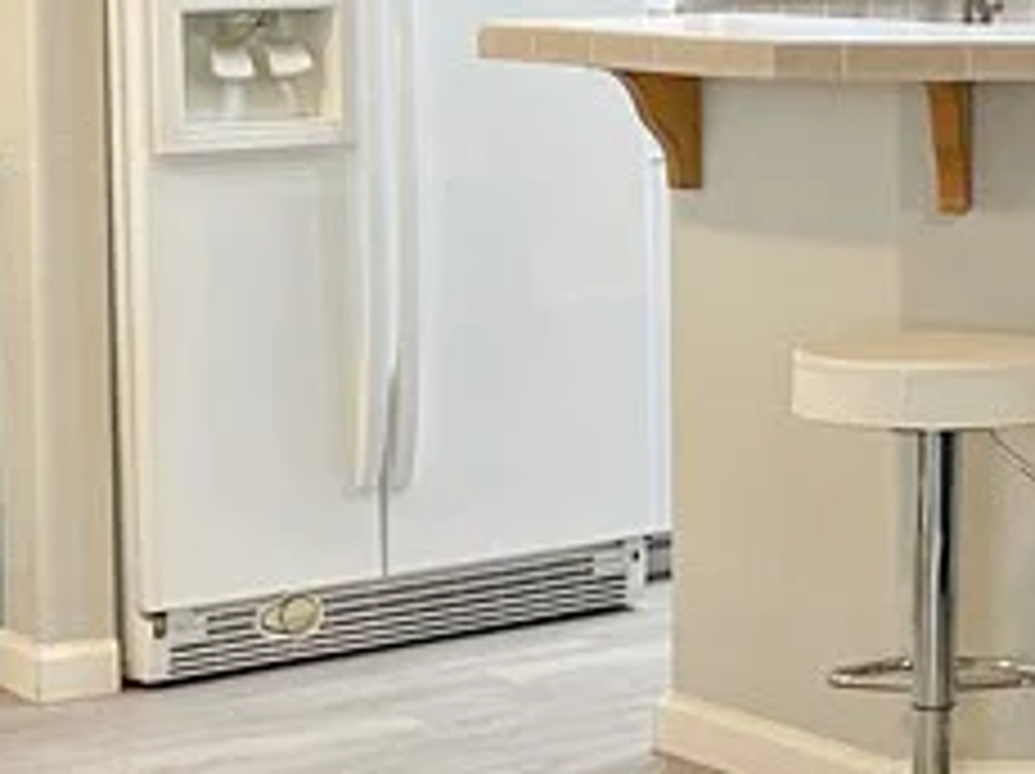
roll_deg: +0.8
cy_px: 72
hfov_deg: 16.1
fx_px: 3465
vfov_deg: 12.6
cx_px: 1350
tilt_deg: -3.6
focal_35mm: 116
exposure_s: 1/60
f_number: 1.5
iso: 160
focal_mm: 5.7
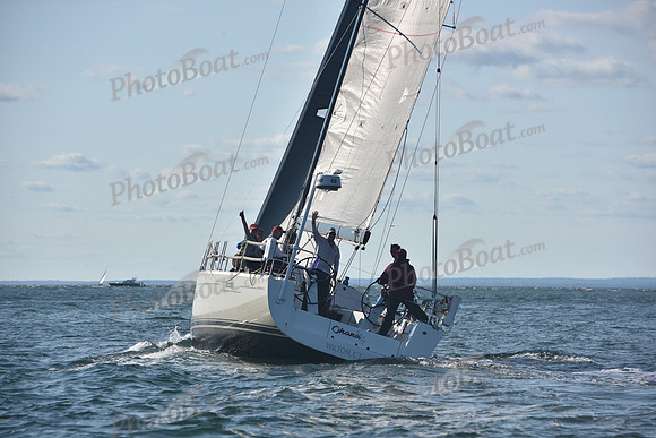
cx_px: 328
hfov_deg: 10.3
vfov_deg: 6.9
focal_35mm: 200
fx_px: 3645
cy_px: 219
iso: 250
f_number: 8
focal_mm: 200
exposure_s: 1/640
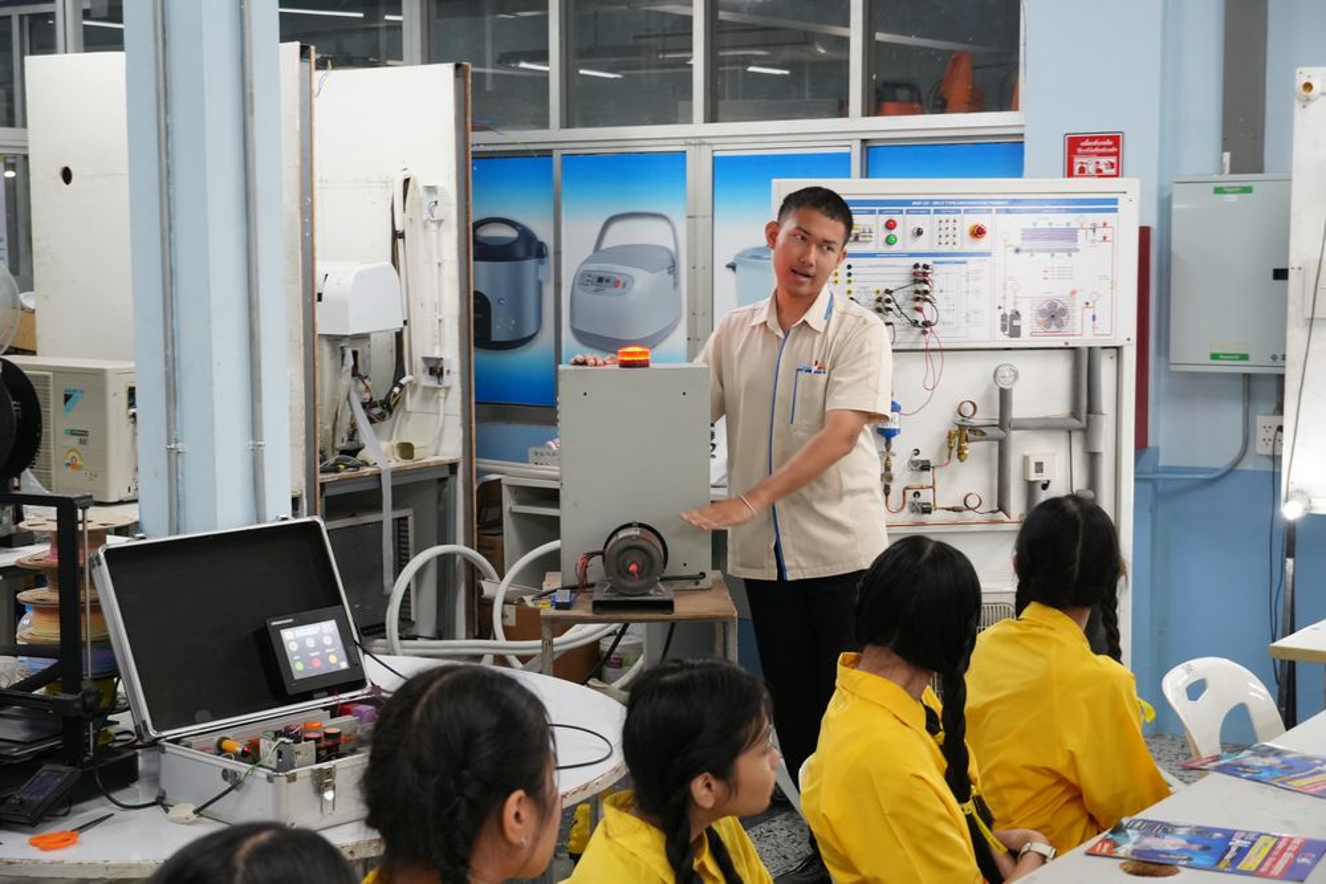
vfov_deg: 23.8
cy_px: 442
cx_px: 663
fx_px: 2100
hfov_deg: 35.0
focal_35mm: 57
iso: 1250
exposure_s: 1/60
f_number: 4.5
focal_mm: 38
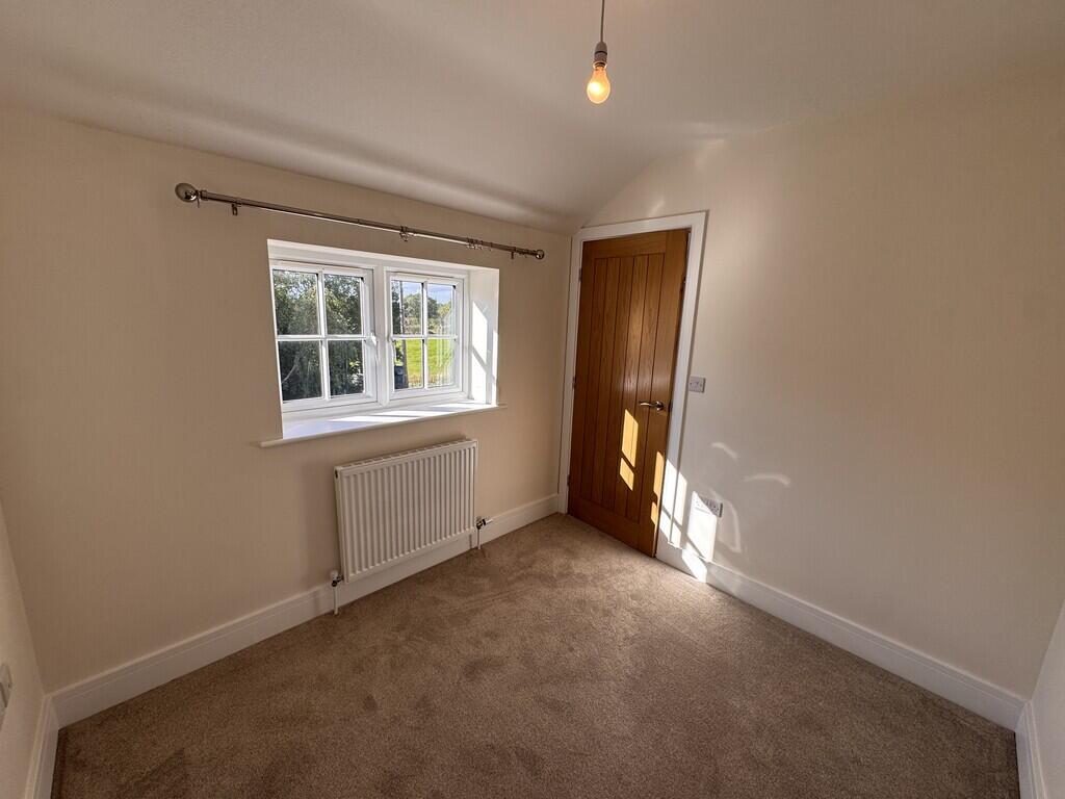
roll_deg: -2.2
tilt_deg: -9.9
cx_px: 532
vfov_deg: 85.7
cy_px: 400
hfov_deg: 102.1
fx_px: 431
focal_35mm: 14
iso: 40
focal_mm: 2.22
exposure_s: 1/275
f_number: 2.2
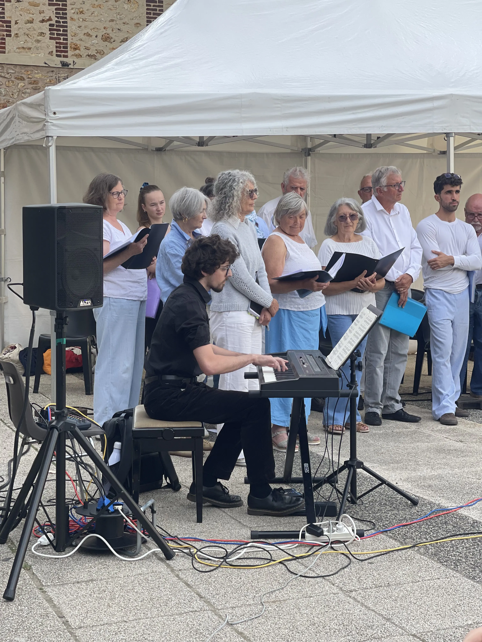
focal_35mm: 64
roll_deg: +0.1
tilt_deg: -5.2
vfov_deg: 30.3
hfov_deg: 22.9
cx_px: 241
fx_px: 1188
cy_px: 321
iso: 32
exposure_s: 1/388
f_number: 2.2
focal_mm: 7.5
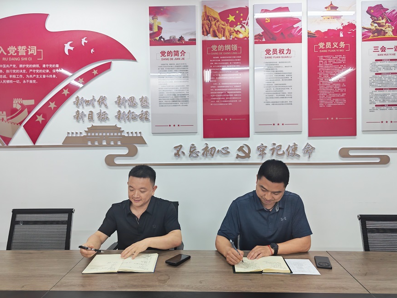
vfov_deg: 48.2
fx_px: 333
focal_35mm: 29
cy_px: 146
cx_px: 197
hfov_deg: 61.7
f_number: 1.9
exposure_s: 1/140
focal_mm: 6.12
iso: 800
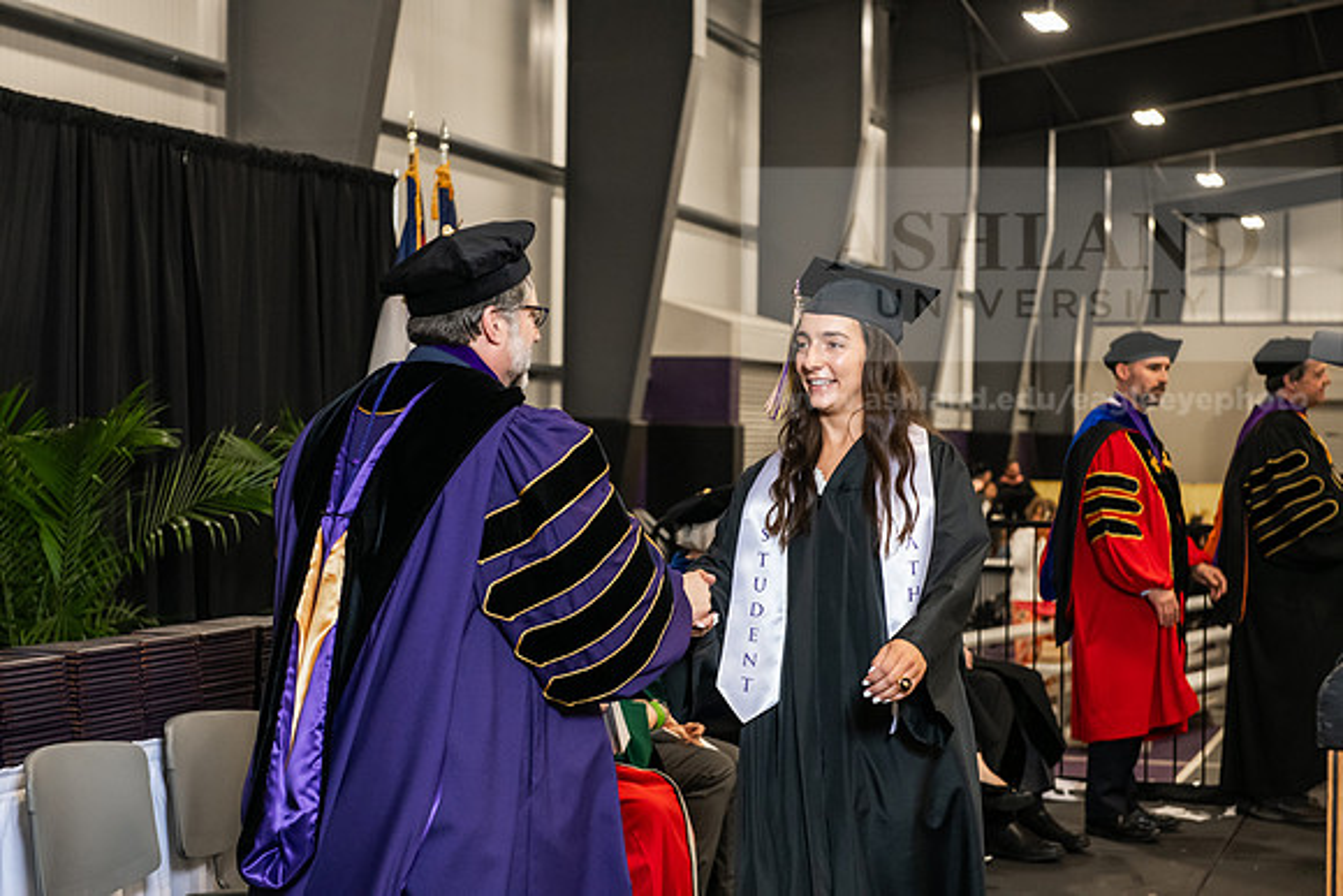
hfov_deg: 28.8
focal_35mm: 70
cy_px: 448
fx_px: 2612
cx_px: 672
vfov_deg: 19.5
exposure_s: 1/200
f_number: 5
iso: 2500
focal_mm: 70
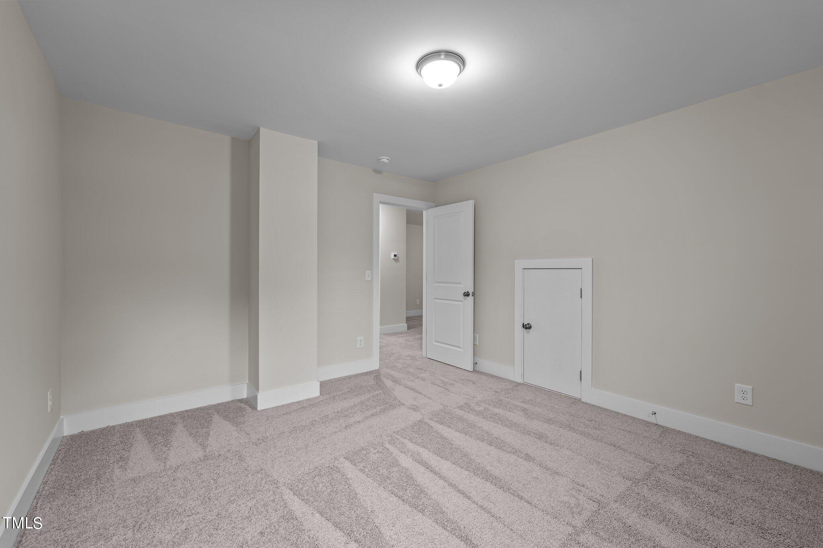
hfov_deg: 104.3
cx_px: 412
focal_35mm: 14
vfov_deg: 81.2
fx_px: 320
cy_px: 274
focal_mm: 14
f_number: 7.1
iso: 200
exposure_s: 1/2
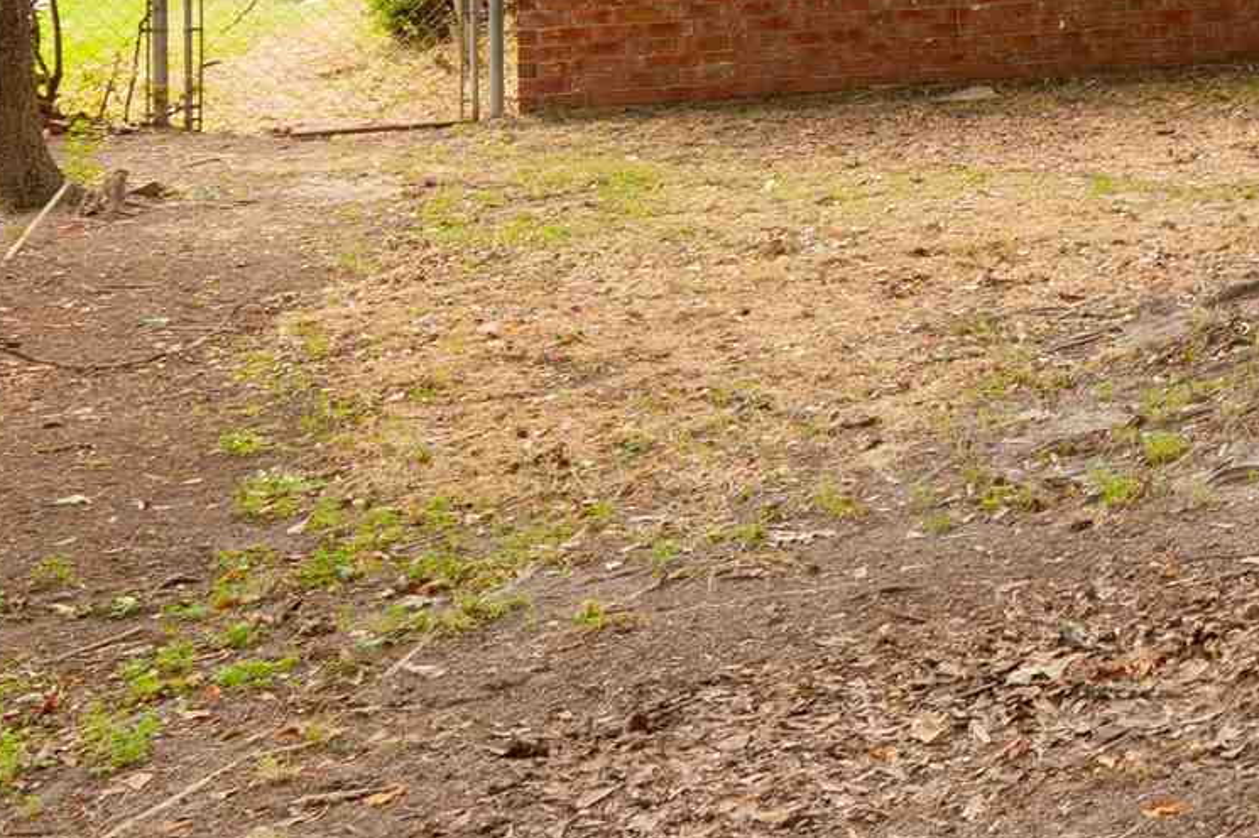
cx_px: 1923
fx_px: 2307
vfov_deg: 19.1
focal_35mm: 66
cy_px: -233
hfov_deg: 23.8
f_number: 5
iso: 100
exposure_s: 1/100
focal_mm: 11
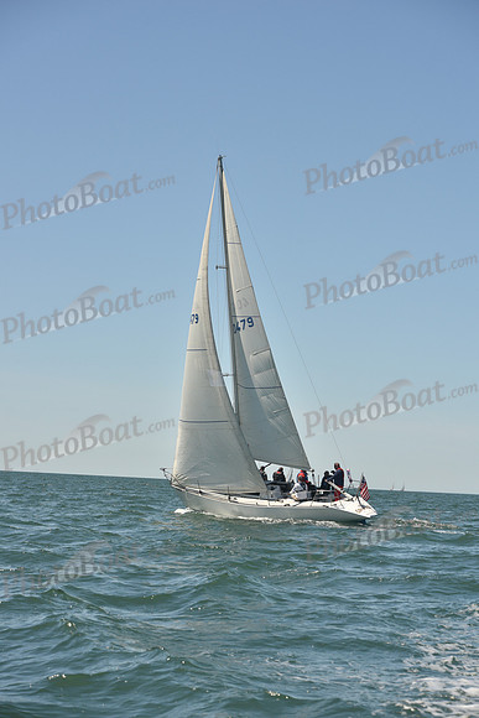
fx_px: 1396
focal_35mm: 70
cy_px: 359
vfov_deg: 28.8
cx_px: 240
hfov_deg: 19.5
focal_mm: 70
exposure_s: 1/800
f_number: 6.3
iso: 250
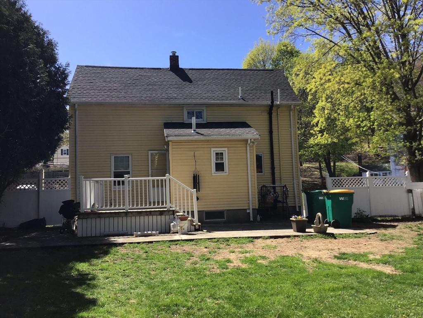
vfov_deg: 45.4
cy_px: 159
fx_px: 379
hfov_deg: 58.4
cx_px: 212
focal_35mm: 31
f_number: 2.4
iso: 25
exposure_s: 1/721
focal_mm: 3.3
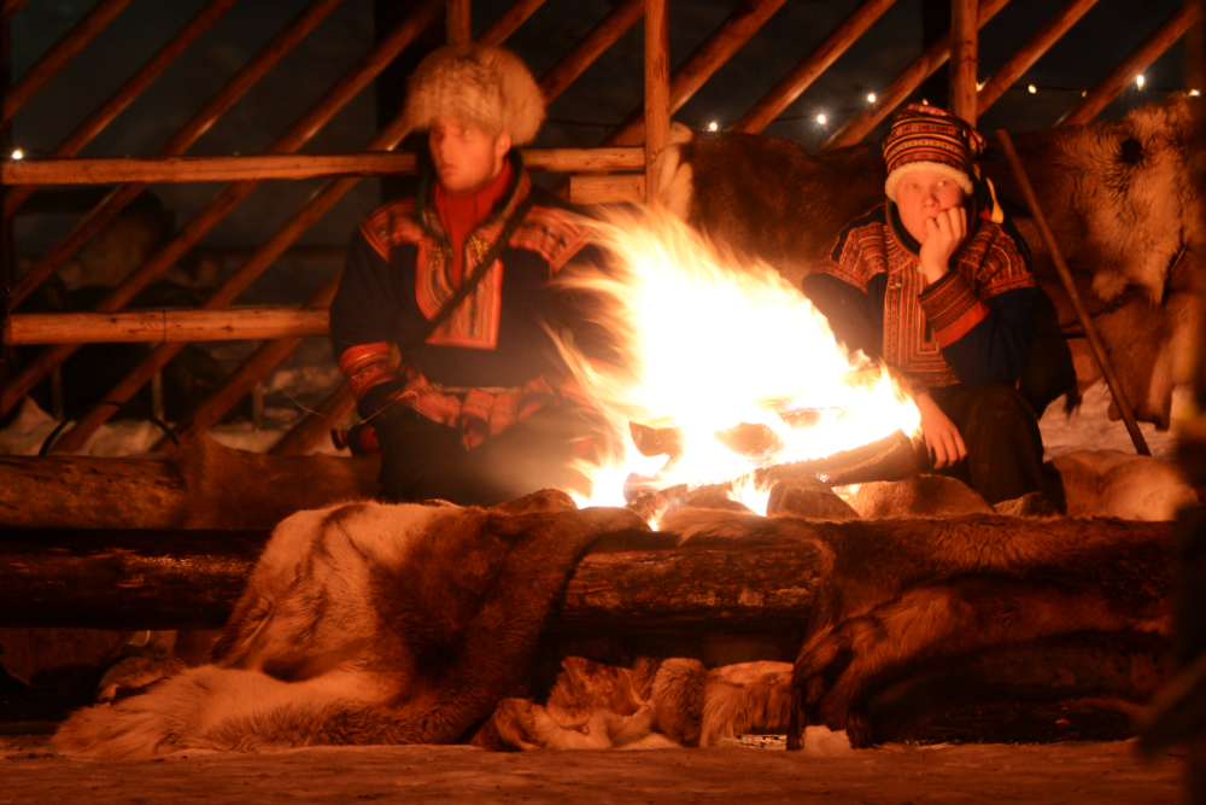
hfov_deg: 17.6
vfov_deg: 11.8
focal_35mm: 116
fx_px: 3886
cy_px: 402
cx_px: 603
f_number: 5.6
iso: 250
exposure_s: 1
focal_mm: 116
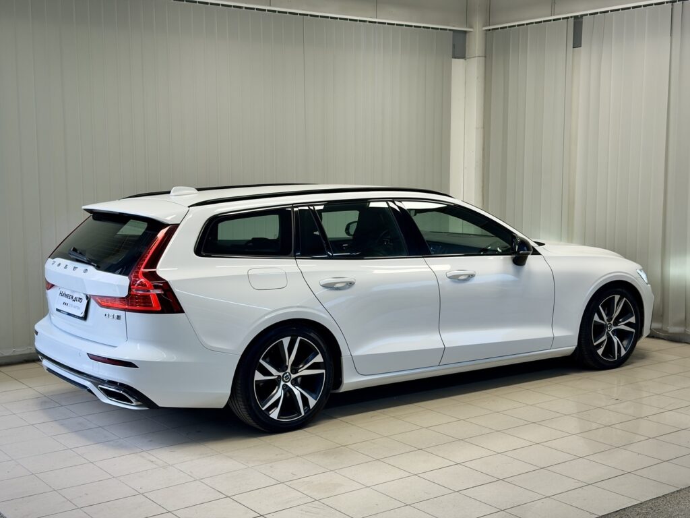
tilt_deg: -5.6
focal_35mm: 48
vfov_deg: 30.3
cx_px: 345
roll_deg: +0.1
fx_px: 957
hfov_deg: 39.7
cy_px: 259
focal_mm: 6.76
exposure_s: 1/121
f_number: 1.78
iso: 50
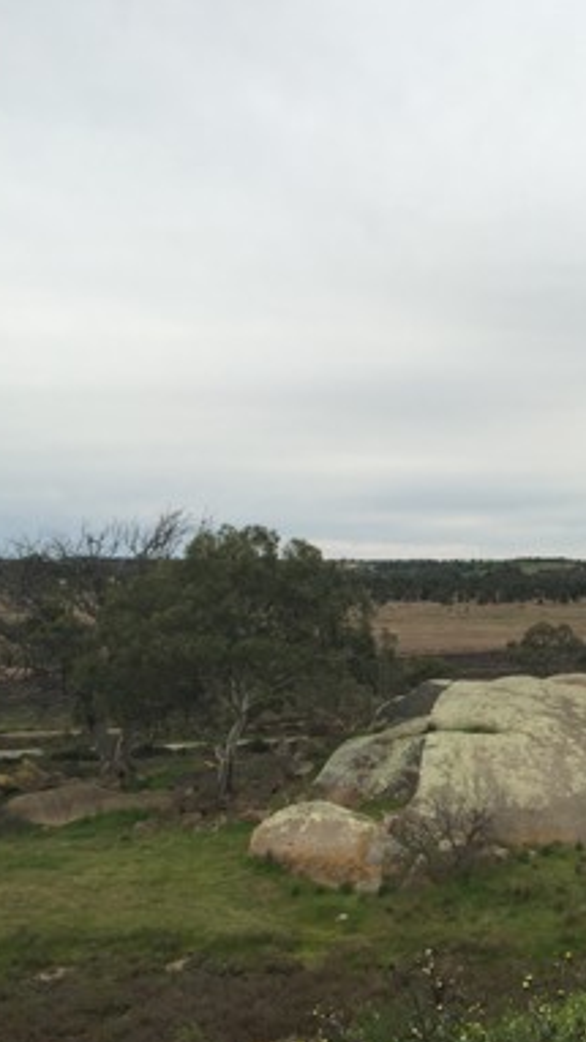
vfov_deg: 47.4
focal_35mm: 43
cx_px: 542
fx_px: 1187
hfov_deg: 26.7
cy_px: 524
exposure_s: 1/120
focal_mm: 4.15
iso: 32
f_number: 2.2
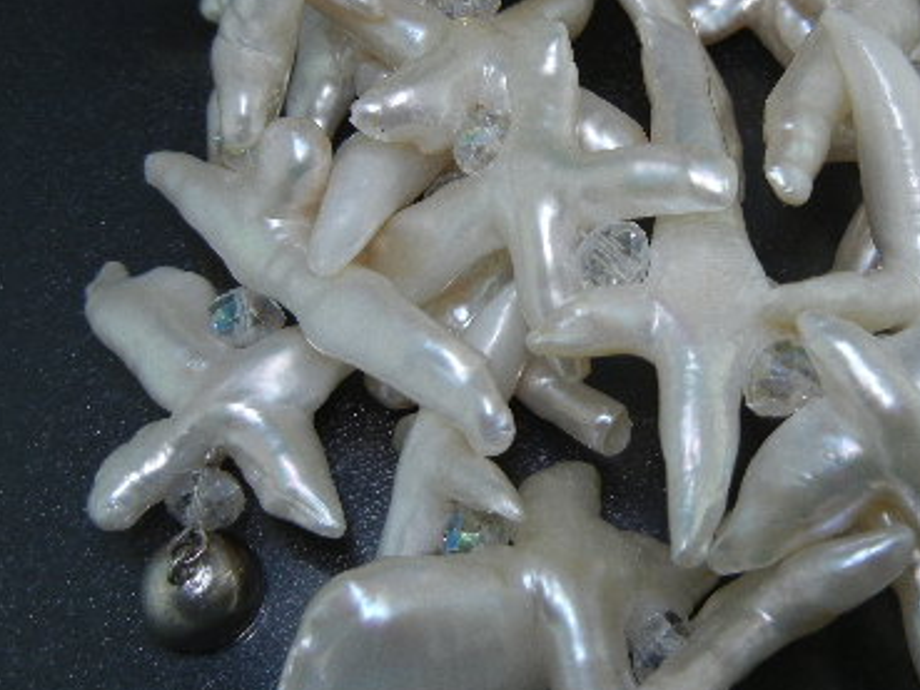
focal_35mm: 52
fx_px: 1382
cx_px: 623
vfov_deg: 27.9
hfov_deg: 36.4
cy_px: 229
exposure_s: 1/30
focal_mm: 5.4
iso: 221
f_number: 7
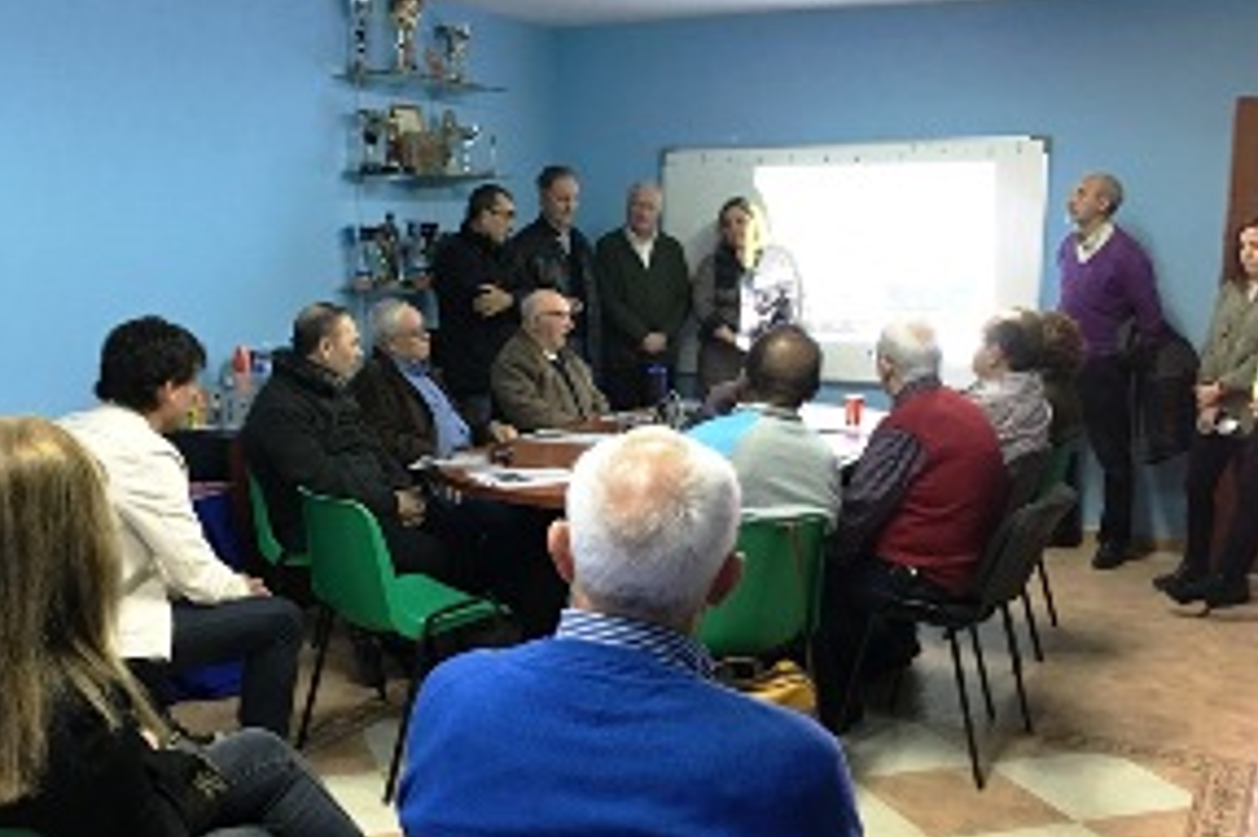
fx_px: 1397
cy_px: 462
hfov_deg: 48.4
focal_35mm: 40
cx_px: 583
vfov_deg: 33.3
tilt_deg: -7.9
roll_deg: -0.9
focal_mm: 4.15
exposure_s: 1/10
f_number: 2.2
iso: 80
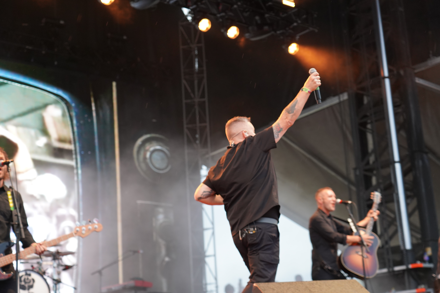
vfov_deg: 21.6
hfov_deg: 31.9
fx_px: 770
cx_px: 220
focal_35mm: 63
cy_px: 146
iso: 2000
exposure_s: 1/160
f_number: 4
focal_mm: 63
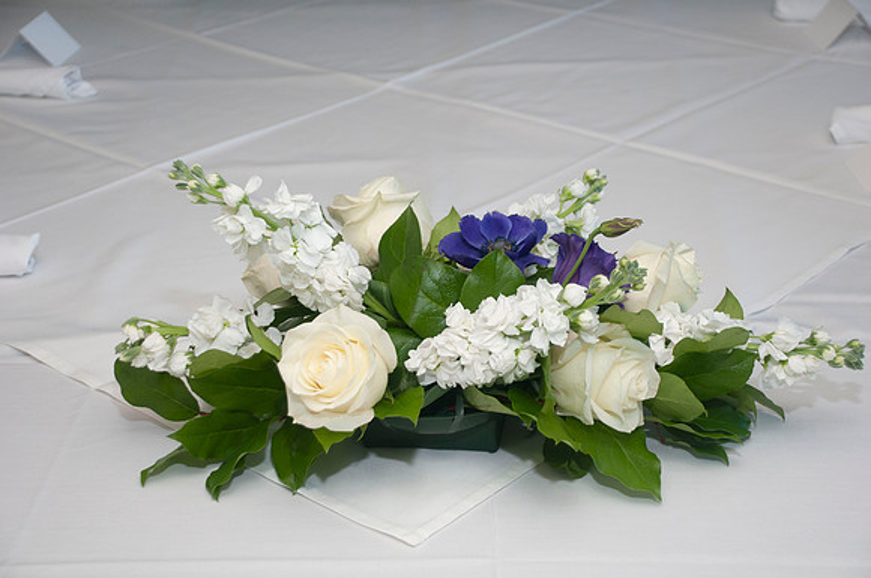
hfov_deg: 30.6
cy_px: 289
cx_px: 436
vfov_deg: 20.6
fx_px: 1595
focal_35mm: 66
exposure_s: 1/250
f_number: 4.5
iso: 100
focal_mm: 44
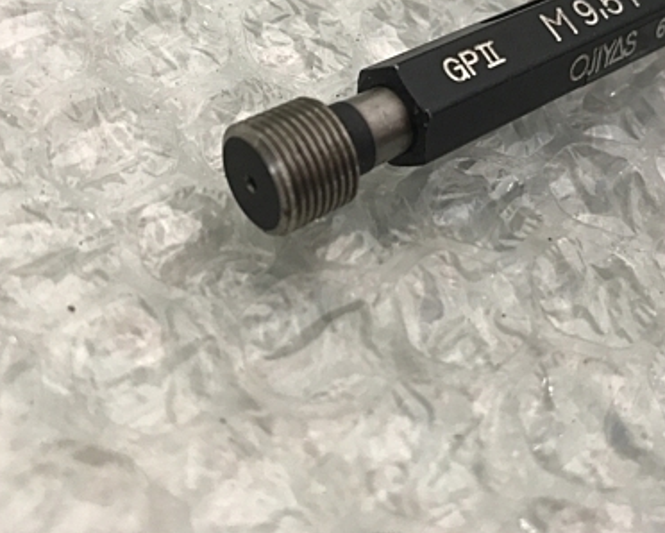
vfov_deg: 31.4
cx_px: 409
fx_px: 926
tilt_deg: -46.2
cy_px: 120
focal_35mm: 47
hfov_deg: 39.3
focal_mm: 3.99
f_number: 1.8
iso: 40
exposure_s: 1/24
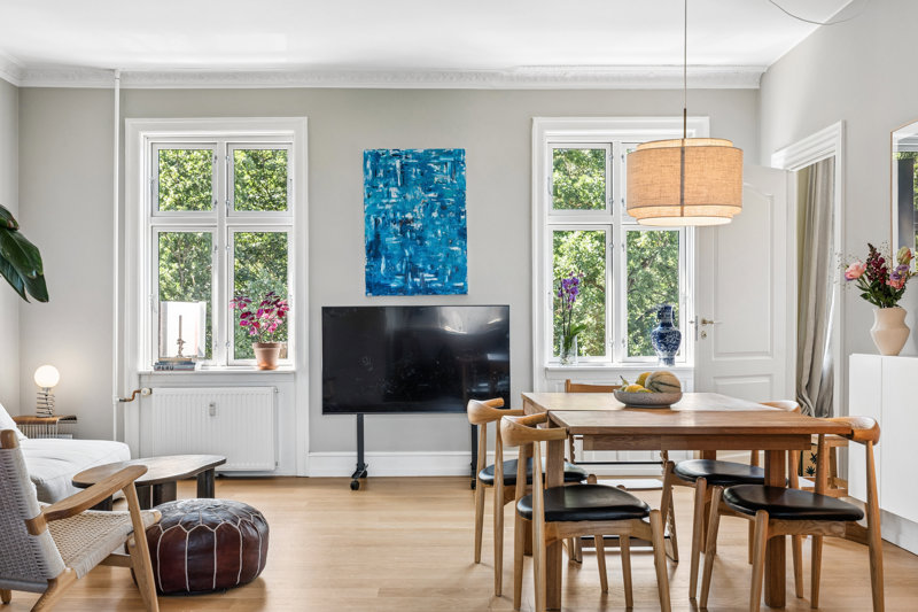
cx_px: 459
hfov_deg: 54.4
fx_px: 892
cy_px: 306
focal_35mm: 35
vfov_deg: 37.8
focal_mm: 35
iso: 200
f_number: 11
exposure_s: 1/8
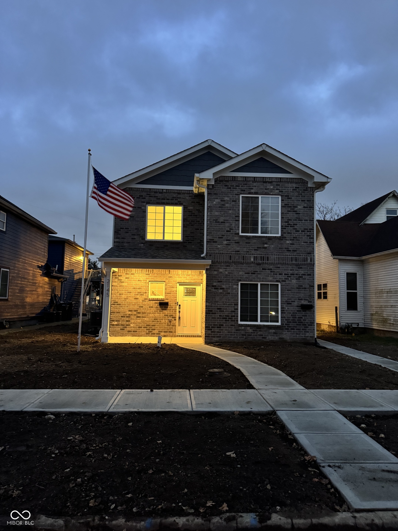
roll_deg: -1.2
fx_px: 368
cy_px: 266
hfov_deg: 56.8
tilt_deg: +5.2
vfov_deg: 71.6
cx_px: 199
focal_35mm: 24
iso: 800
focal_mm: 6.76
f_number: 1.78
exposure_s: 1/30
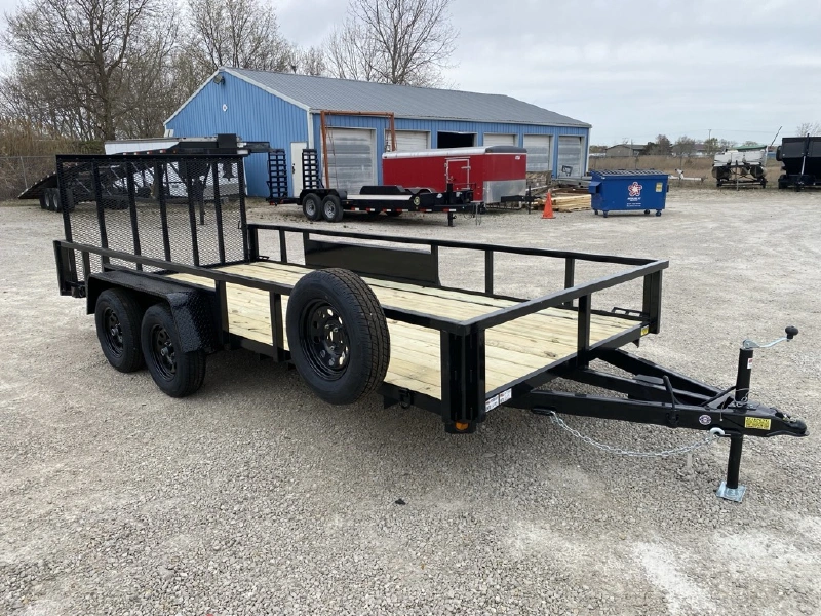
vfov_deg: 53.1
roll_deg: +1.1
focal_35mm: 26
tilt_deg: -11.6
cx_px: 410
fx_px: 617
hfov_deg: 67.3
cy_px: 308
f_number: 1.8
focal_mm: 4.25
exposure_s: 1/1629
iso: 32
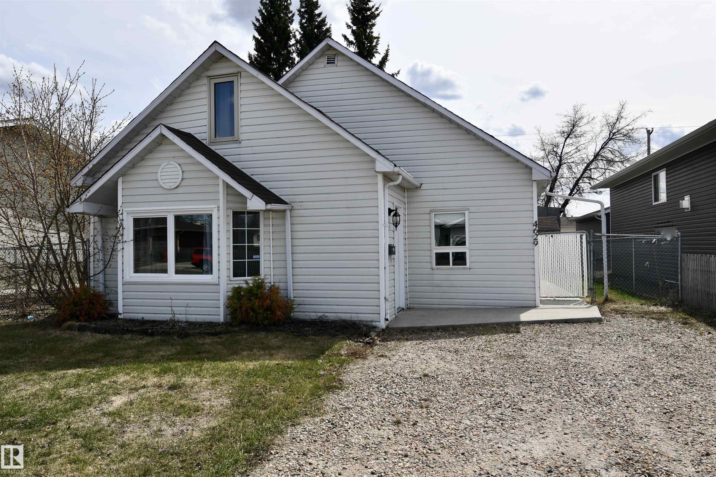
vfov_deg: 57.2
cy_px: 238
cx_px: 358
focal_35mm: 22
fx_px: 437
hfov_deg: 78.6
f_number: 9
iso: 100
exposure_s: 1/320
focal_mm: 15
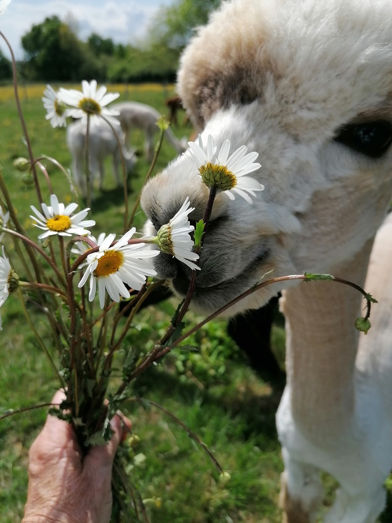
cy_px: 262
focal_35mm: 27
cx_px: 196
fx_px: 408
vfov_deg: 65.3
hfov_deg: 51.4
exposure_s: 1/2217
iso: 50
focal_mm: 4.75
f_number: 1.8
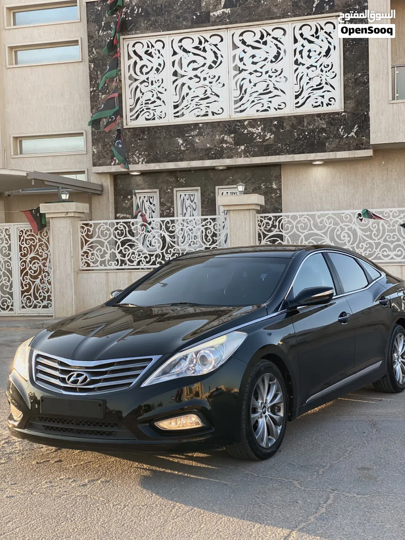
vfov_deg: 36.8
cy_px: 270
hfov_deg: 28.0
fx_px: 811
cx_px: 202
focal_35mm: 52
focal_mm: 6
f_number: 2
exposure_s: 1/158
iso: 20
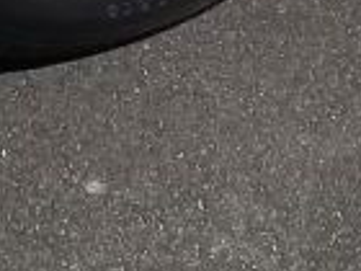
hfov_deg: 8.3
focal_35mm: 234
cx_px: -129
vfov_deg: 6.0
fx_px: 2440
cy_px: -493
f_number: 8.8
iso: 64
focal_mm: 5.7
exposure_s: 1/200
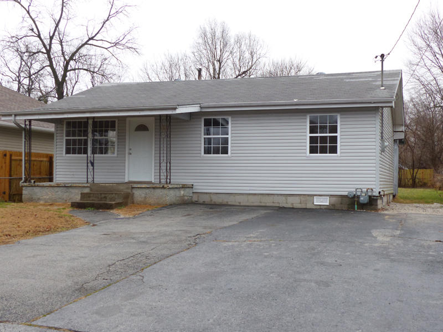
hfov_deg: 42.1
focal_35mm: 45
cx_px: 222
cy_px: 166
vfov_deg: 32.2
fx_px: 576
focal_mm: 8.1
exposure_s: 1/100
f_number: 3.5
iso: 200
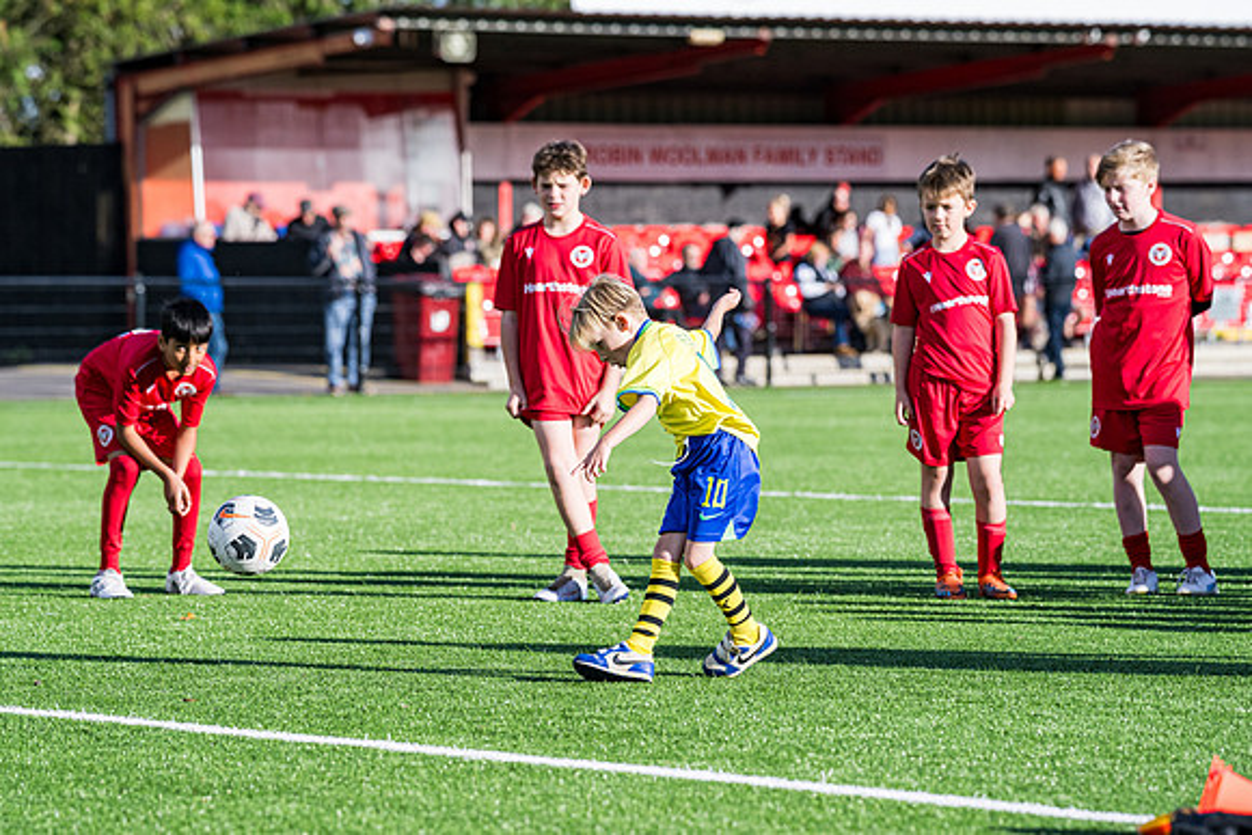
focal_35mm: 177
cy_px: 547
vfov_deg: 7.8
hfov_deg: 11.6
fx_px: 6155
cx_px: 579
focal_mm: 135
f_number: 4
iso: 400
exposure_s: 1/3200
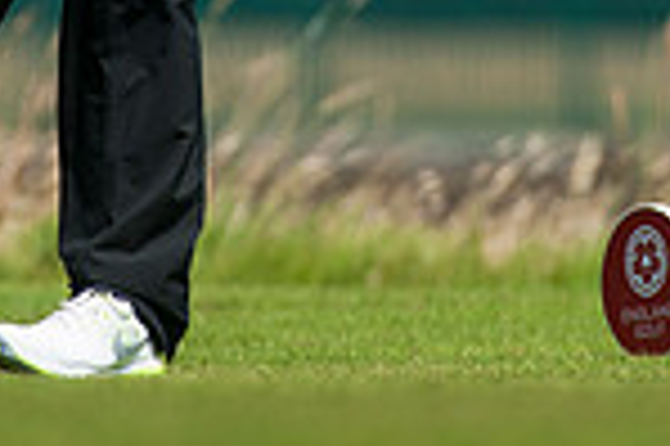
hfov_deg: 1.8
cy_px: -405
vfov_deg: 1.2
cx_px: 319
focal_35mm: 1167
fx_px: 21695
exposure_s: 1/3200
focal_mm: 300
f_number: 6.3
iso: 200
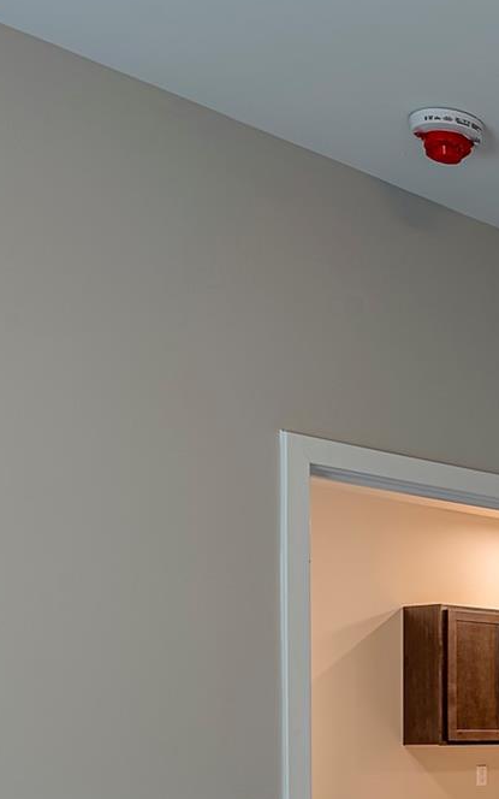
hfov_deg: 16.2
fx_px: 1436
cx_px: 928
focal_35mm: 66
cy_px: 768
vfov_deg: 29.4
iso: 64
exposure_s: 1/40
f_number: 11
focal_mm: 21
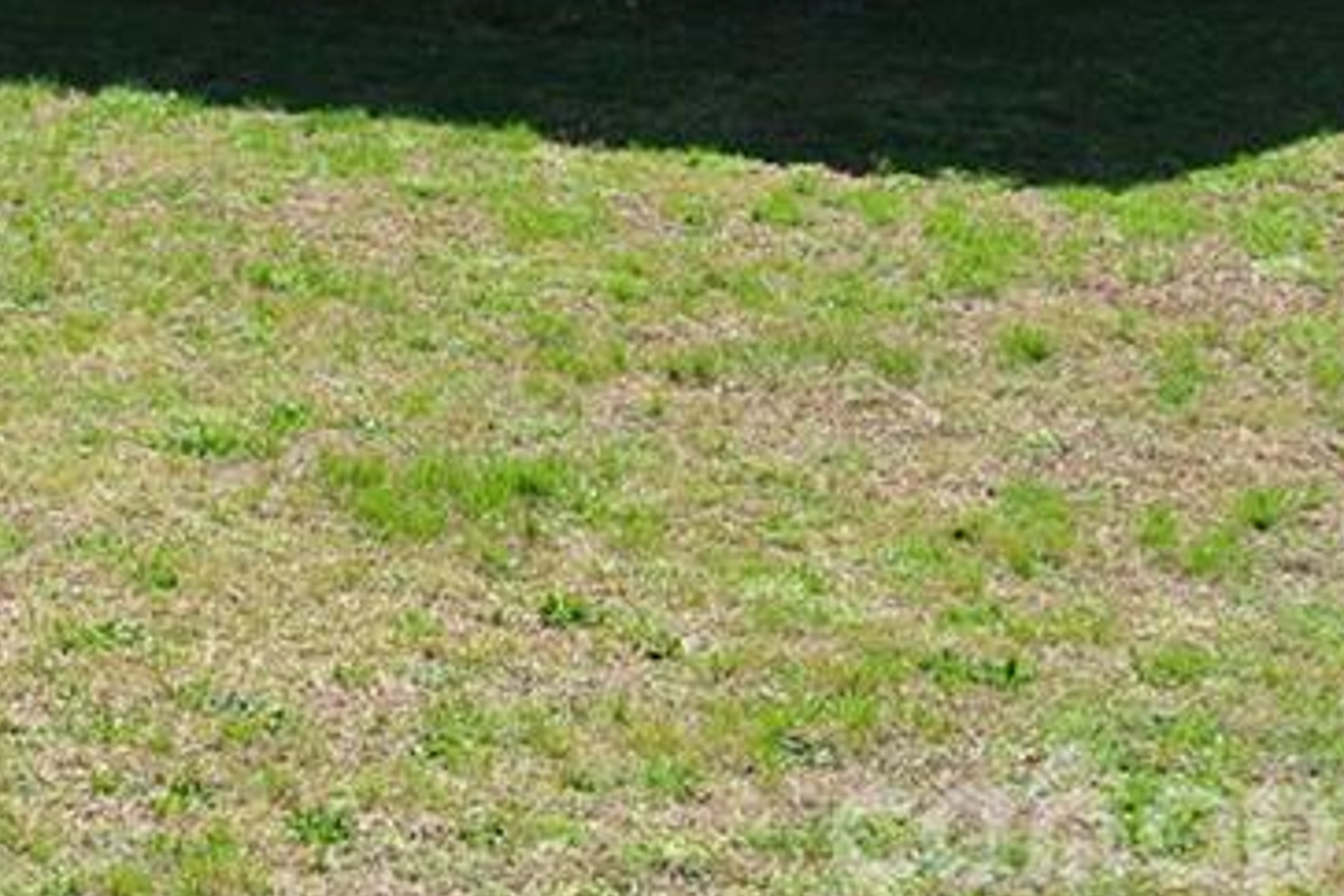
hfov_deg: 18.1
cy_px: -259
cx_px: -26
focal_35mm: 110
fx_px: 4106
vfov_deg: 12.1
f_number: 4.5
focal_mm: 14.5
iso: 100
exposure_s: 1/500
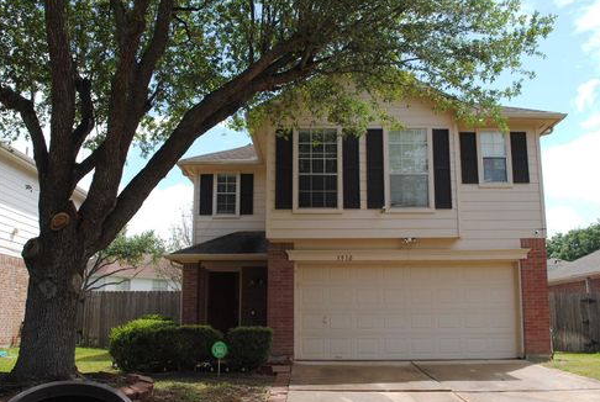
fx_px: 618
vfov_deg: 36.1
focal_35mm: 37
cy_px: 199
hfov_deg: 51.8
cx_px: 305
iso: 100
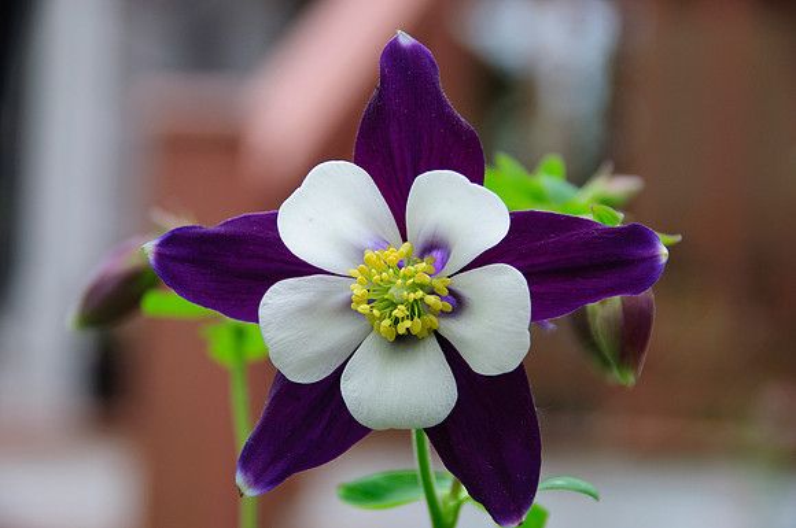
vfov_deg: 11.1
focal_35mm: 123
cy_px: 264
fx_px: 2716
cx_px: 398
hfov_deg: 16.7
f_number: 5
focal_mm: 82
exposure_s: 1/125
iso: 200
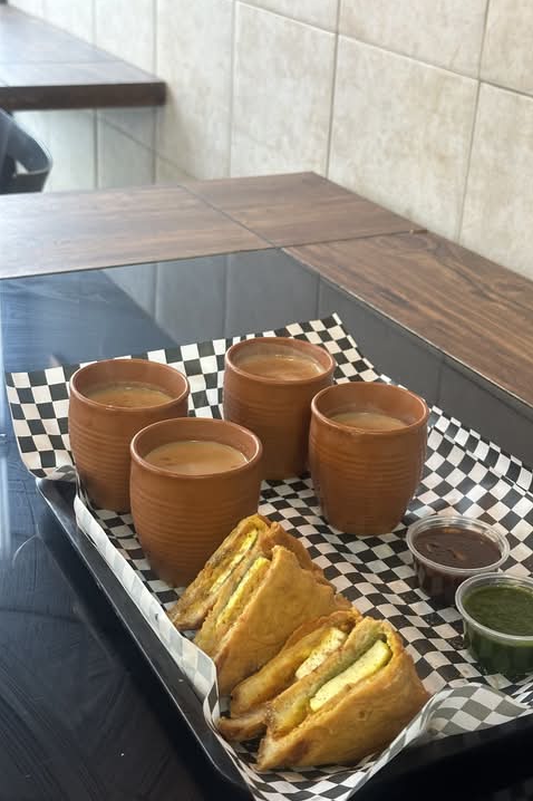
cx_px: 306
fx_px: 1134
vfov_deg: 38.9
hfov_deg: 26.4
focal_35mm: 51
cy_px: 407
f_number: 1.78
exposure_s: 1/60
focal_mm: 6.86
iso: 250
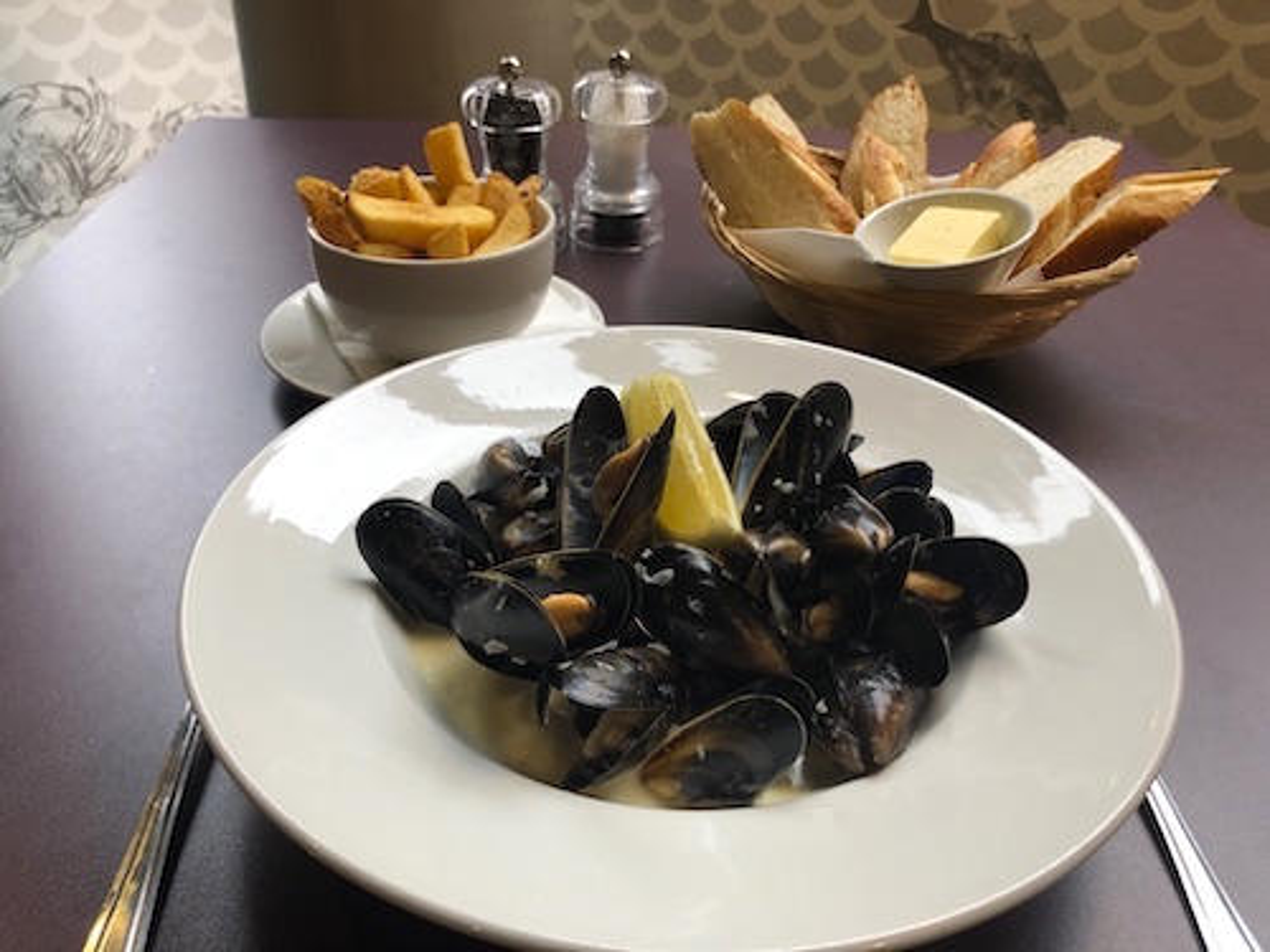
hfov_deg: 63.4
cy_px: 476
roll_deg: -2.9
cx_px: 635
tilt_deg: -33.7
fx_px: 1027
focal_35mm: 28
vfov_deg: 49.7
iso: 25
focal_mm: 3.99
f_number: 1.8
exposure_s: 1/33
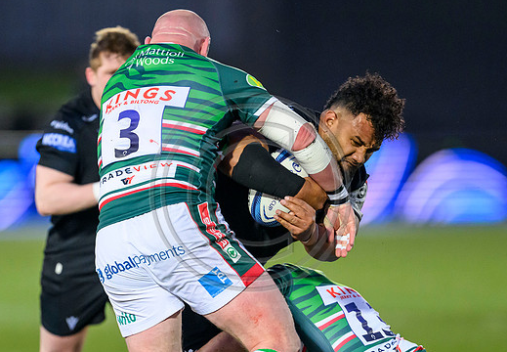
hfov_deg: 3.1
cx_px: 265
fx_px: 9469
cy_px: 270
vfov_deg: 2.1
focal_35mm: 664
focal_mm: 400
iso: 6400
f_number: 2.8
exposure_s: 1/1600
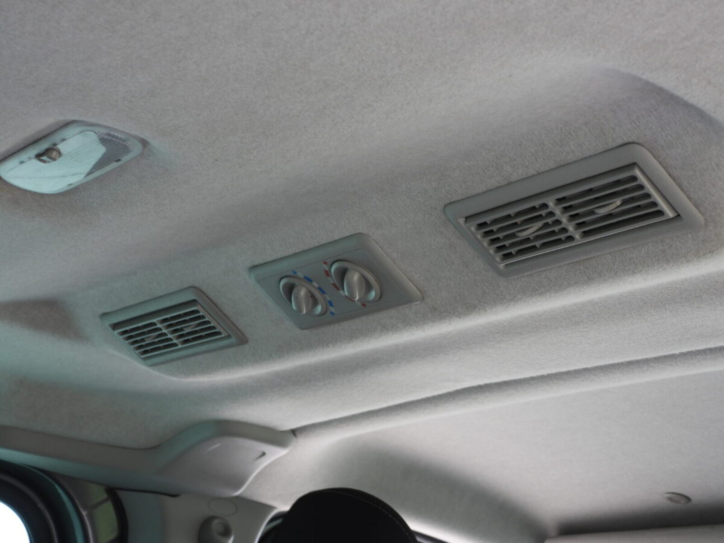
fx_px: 1569
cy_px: 272
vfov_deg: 19.6
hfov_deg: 26.0
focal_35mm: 75
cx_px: 362
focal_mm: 13.5
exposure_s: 1/60
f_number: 3.5
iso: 110
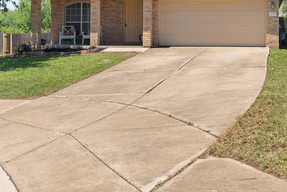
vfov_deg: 22.7
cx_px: 164
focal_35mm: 59
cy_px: 39
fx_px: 470
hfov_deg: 33.9
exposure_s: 1/2000
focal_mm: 35
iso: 640
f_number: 7.1
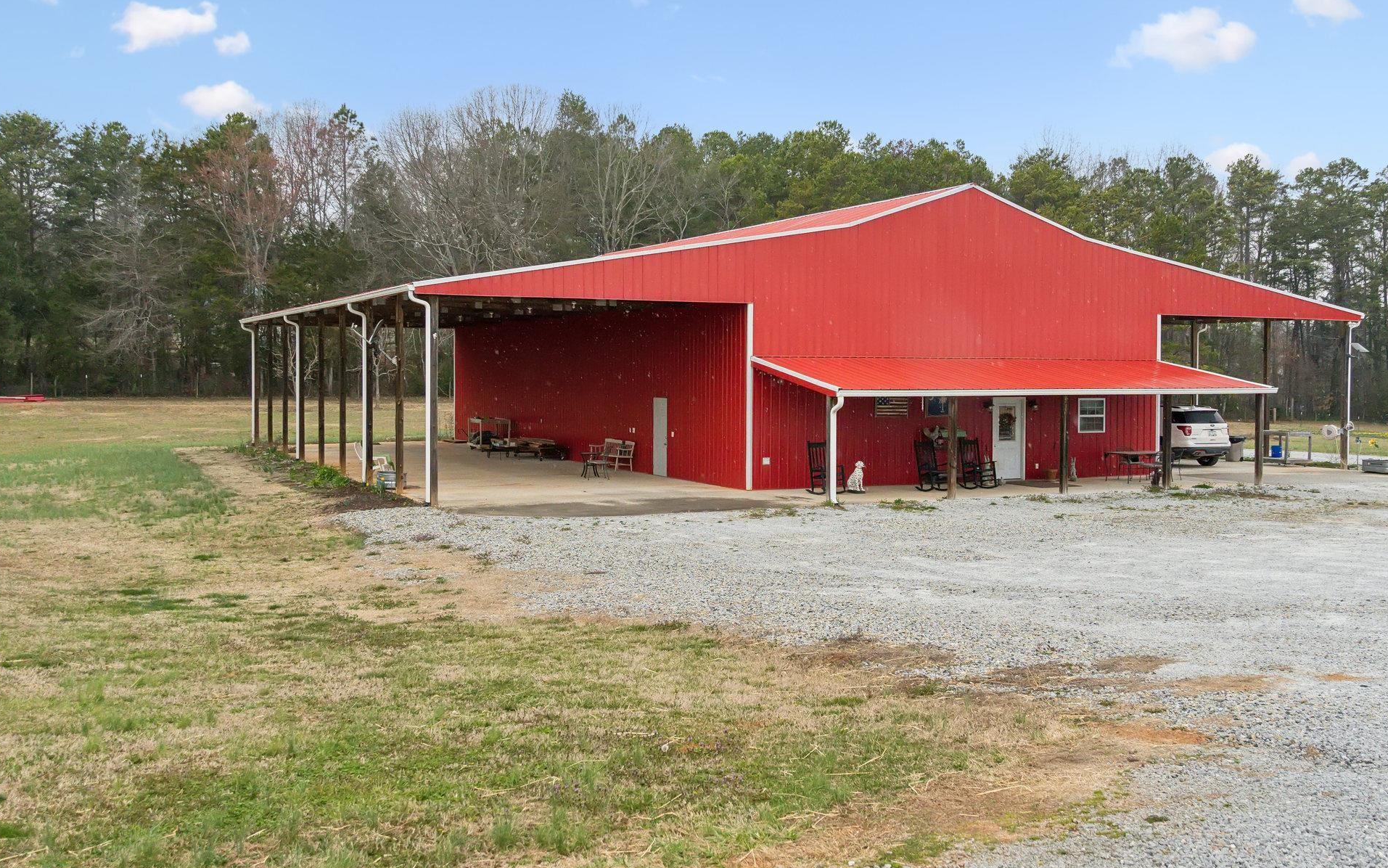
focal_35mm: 36
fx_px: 1362
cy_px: 447
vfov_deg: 35.3
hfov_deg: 54.0
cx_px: 733
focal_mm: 22
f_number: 4
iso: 2000
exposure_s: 1/1250
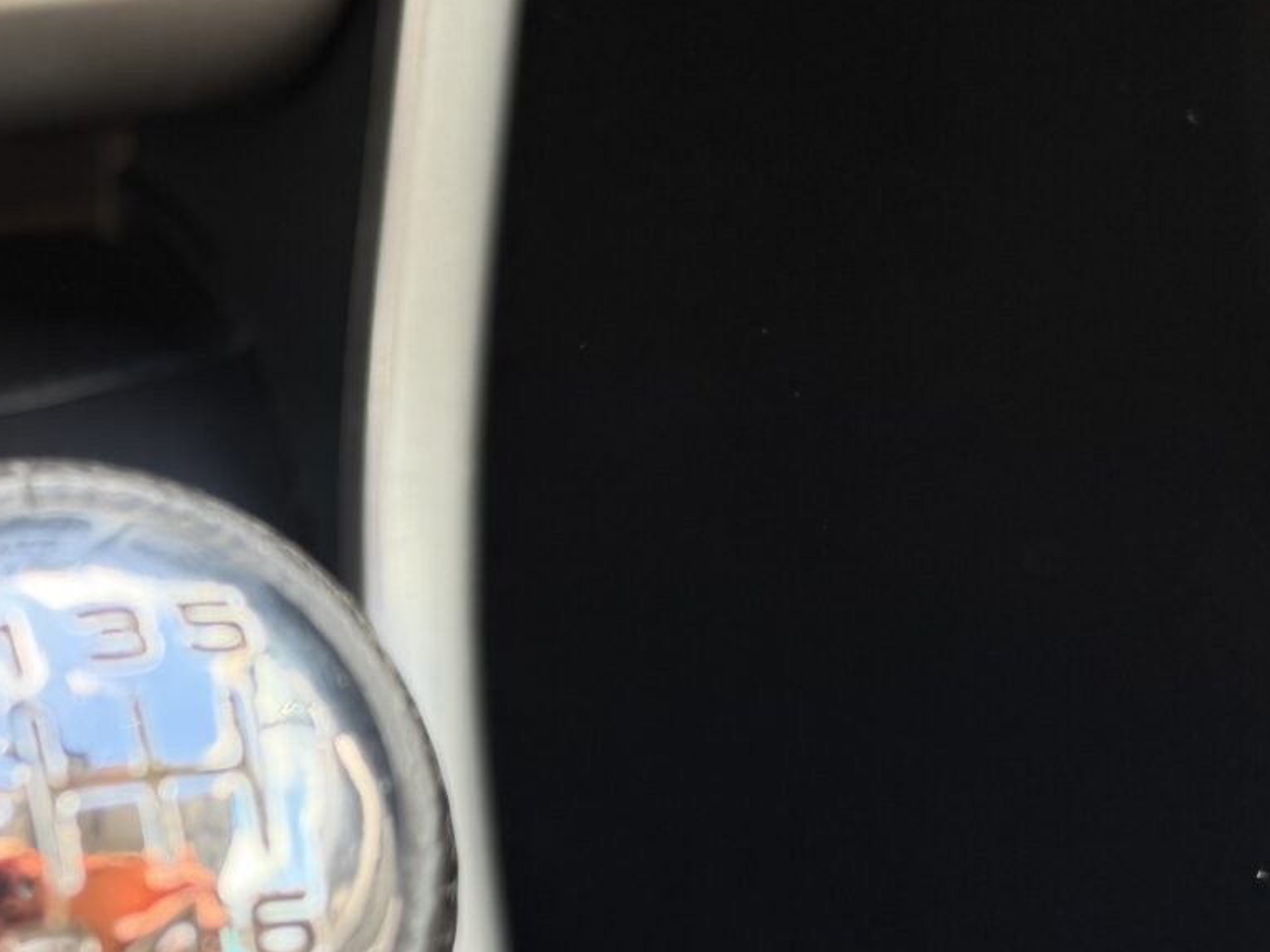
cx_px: 61
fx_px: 2201
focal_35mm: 60
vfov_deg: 24.2
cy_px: 689
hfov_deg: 30.4
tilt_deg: -58.7
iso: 64
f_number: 1.78
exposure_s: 1/170
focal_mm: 6.76
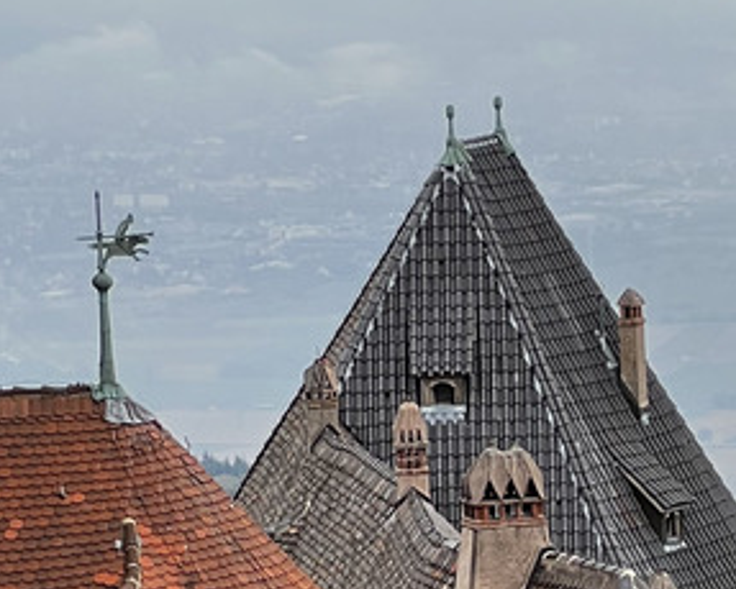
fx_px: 6844
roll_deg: +2.2
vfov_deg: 4.8
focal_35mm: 314
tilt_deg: -13.5
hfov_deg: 6.1
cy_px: 1209
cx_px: 949
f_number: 2.8
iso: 32
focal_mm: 9
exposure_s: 1/109
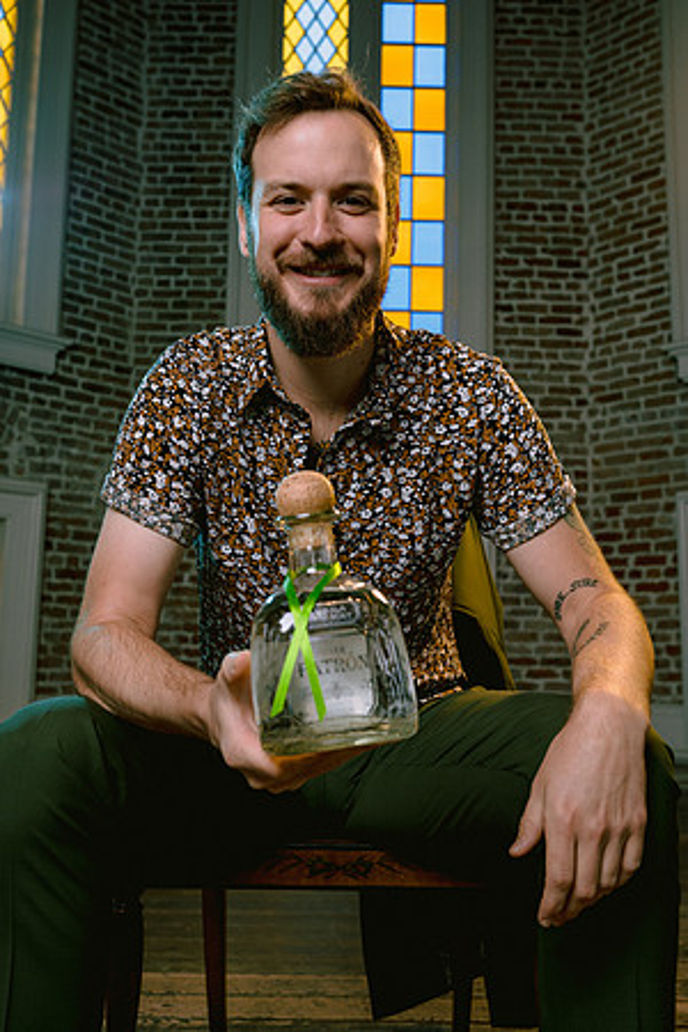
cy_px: 516
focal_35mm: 35
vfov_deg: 54.4
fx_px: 1003
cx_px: 344
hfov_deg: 37.9
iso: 200
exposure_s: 1/160
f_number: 5.6
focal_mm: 35
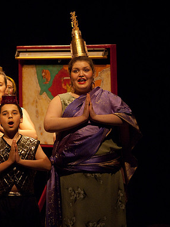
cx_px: 45
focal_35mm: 252
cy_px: 114
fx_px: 1649
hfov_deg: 5.9
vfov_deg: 7.9
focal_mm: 116
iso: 1000
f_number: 2.8
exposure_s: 1/125
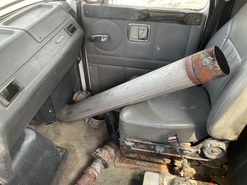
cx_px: 124
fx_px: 207
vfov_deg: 48.2
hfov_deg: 61.7
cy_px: 92
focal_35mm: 29
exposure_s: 1/122
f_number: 1.8
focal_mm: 3
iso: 40
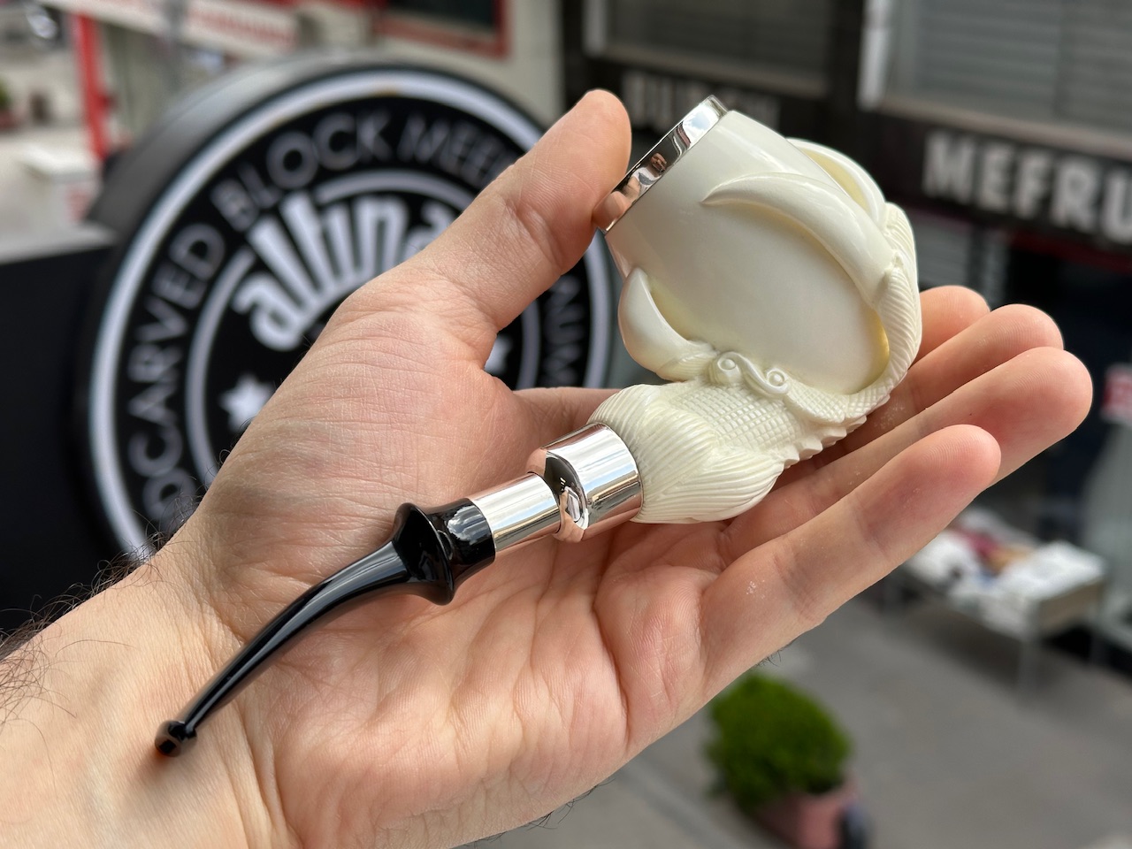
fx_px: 1570
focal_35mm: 48
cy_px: 424
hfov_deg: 39.7
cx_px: 566
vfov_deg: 30.3
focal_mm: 6.86
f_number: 1.78
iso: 64
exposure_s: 1/1050
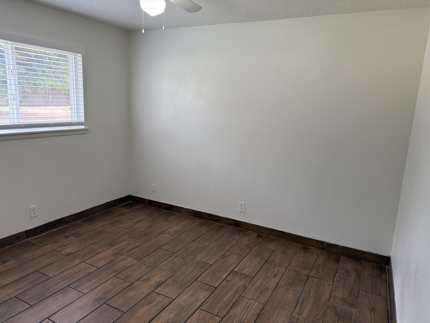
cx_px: 215
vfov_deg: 56.8
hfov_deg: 71.6
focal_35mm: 24
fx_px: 298
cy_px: 162
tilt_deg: -10.2
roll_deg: -2.6
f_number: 1.78
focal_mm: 6.76
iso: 200
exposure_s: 1/188
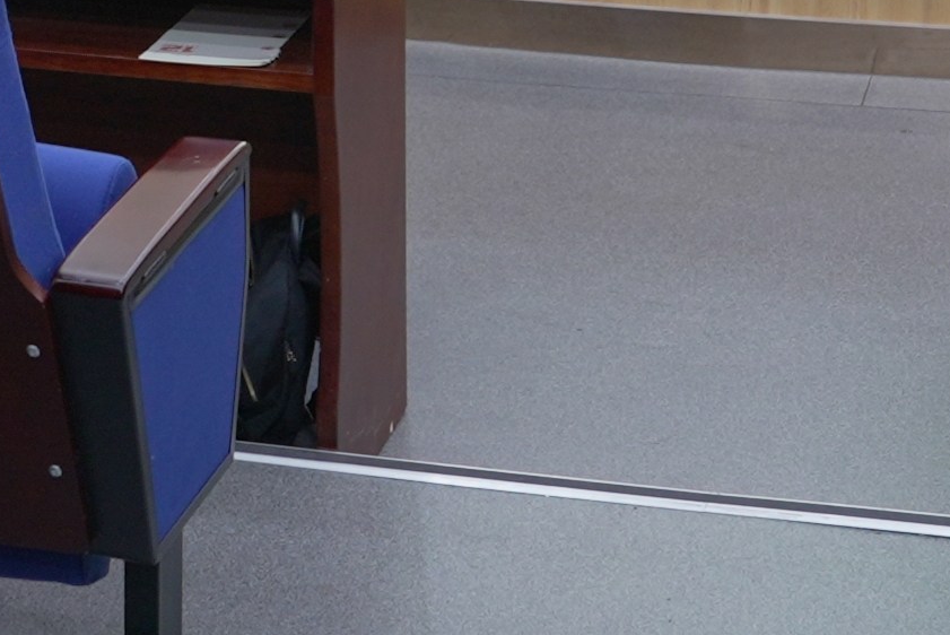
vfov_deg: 10.6
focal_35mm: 121
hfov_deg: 16.7
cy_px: -549
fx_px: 3195
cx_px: 145
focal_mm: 24
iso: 500
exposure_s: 1/30
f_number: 2.8
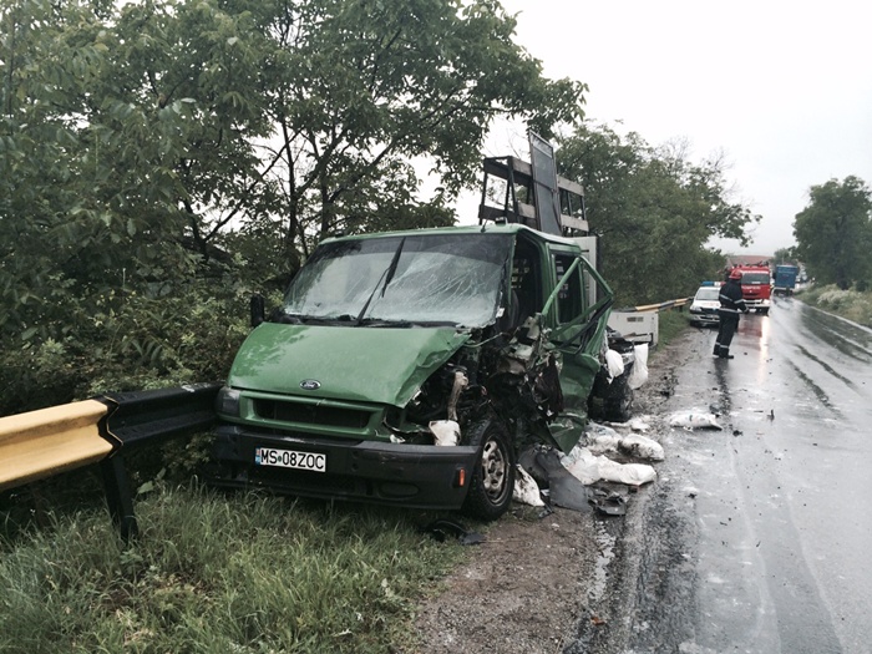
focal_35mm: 30
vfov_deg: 46.8
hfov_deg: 60.0
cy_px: 327
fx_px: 756
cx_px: 436
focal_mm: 4.12
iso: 32
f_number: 2.2
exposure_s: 1/427
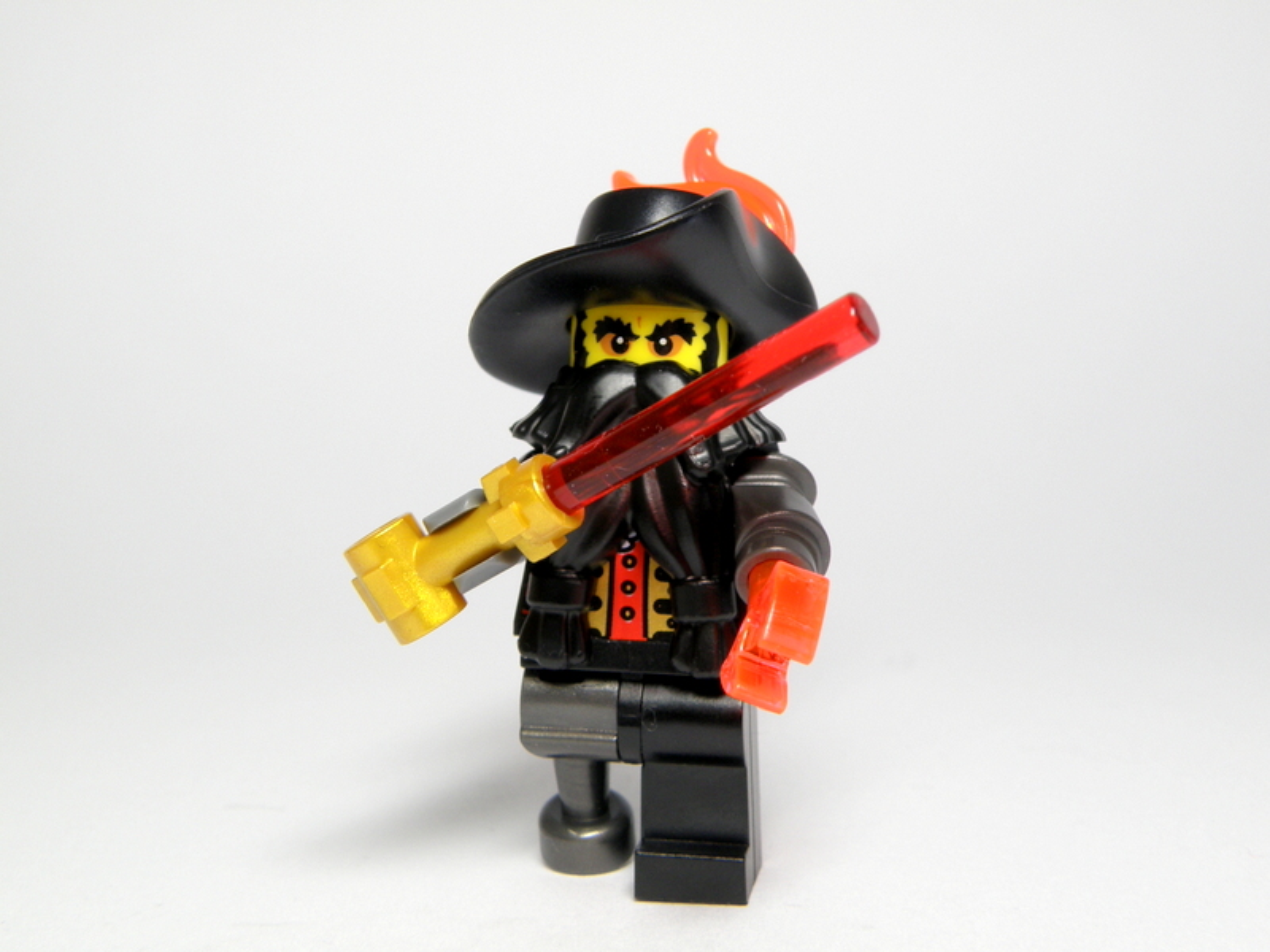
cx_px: 635
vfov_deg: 26.6
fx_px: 2018
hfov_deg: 34.9
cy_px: 476
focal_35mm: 55
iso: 64
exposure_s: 1/20
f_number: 5
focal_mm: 9.77
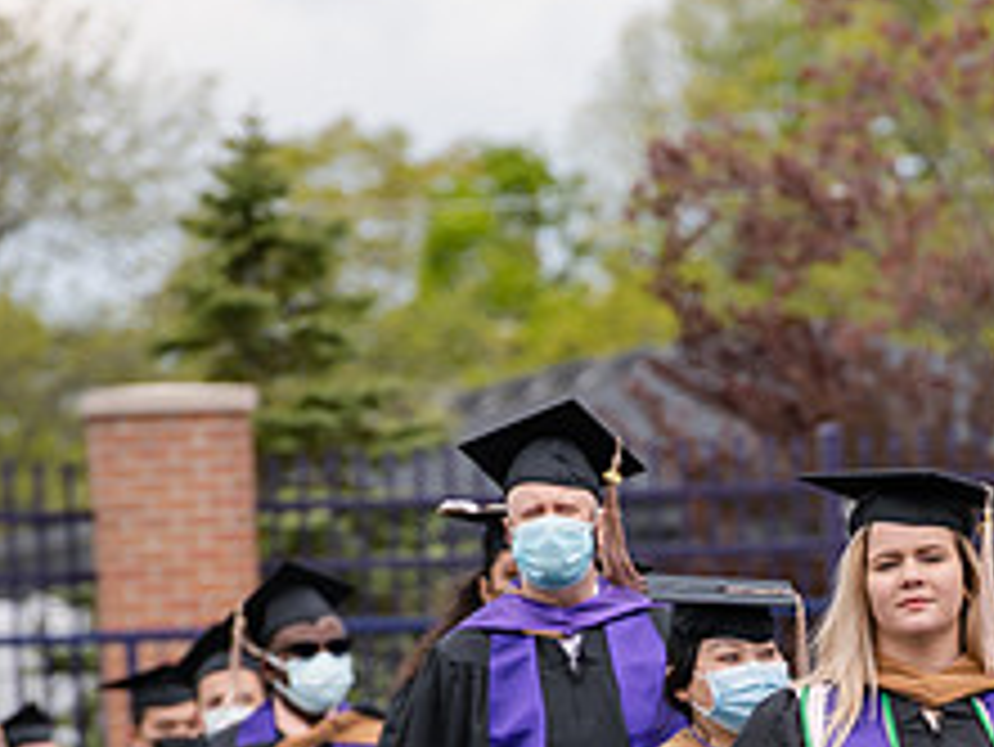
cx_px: 927
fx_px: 14480
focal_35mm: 504
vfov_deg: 3.0
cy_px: 839
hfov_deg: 3.9
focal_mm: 200
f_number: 5.6
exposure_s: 1/640
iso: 250
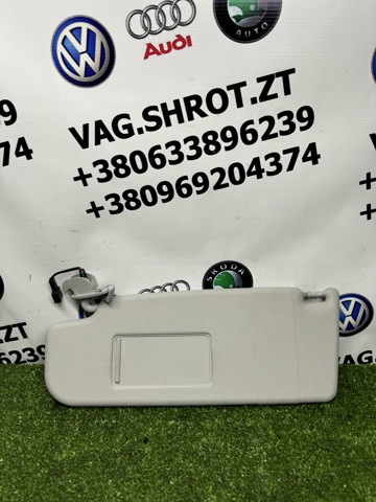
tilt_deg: -19.0
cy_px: 251
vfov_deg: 71.6
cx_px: 188
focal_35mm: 24
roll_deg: -1.2
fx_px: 348
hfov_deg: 56.8
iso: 64
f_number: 1.78
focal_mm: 6.76
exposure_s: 1/213
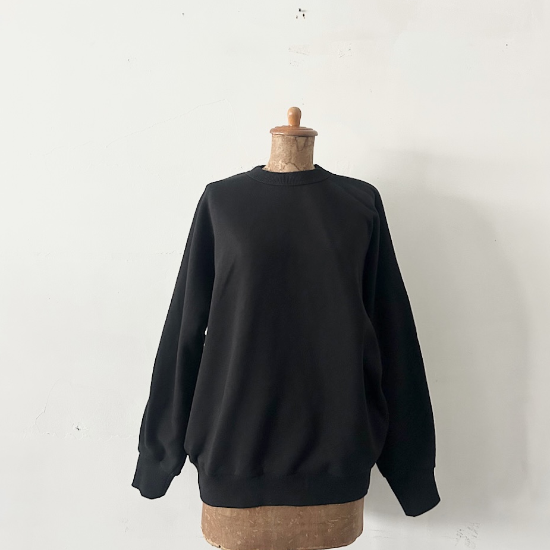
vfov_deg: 52.4
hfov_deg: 52.5
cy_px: 241
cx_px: 277
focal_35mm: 31
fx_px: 557
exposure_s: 1/60
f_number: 1.5
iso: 250
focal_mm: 5.7
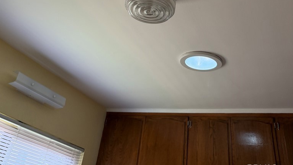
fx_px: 272
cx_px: 147
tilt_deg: +41.6
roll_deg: -10.6
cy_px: -23
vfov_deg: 29.8
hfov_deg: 56.6
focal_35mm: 35
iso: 160
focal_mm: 6.76
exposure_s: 1/217
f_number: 1.78
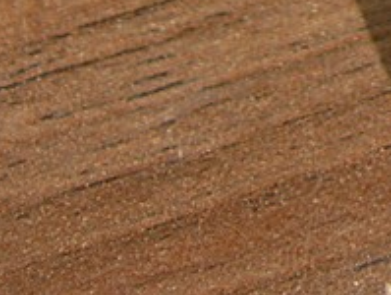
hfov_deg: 6.0
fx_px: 3689
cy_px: -340
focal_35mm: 326
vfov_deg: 4.5
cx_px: 709
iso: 50
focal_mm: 16.7
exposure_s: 1/60
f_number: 2.8
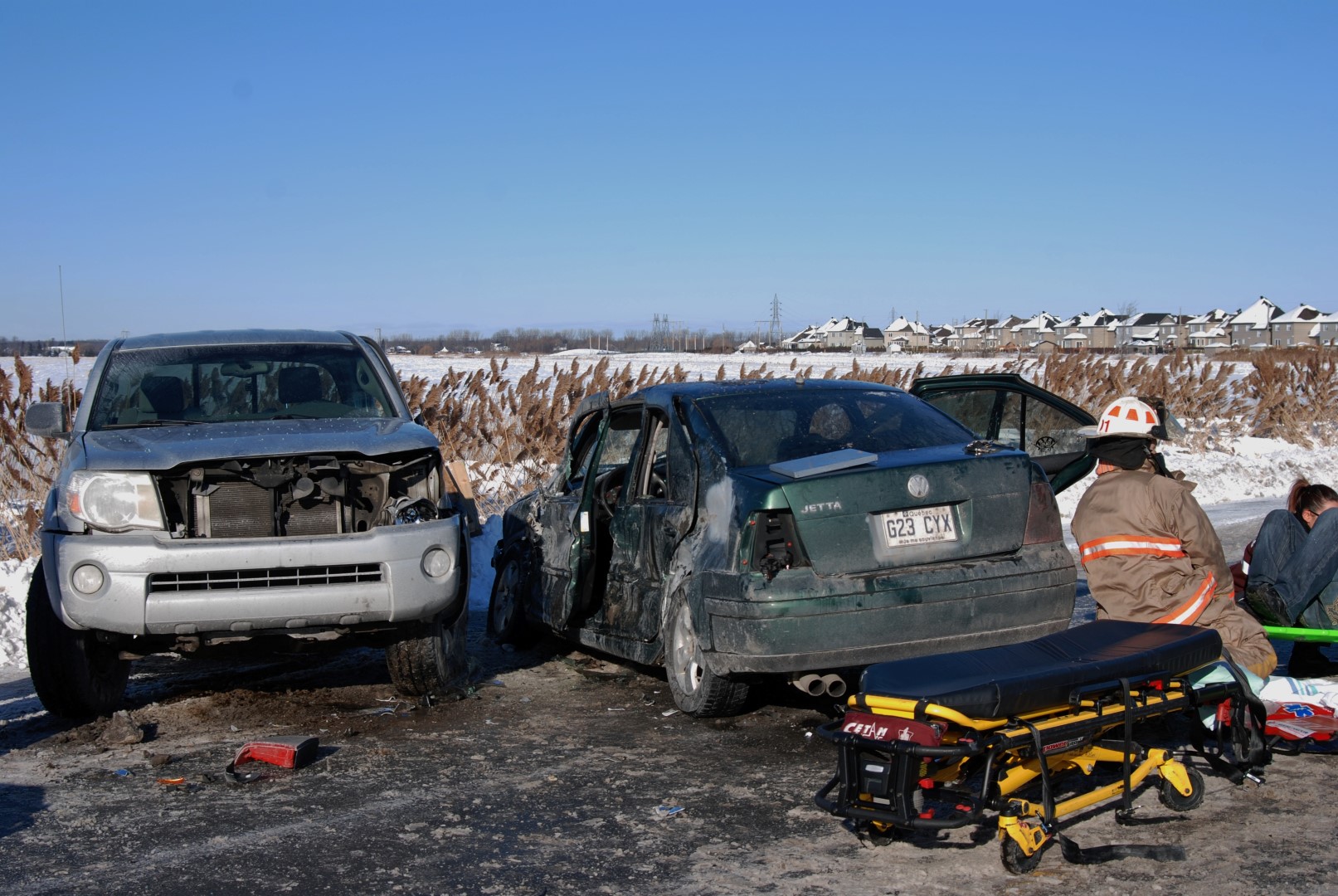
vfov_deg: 26.6
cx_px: 669
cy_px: 448
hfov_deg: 38.8
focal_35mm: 51
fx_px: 1898
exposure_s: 1/250
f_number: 8
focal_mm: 34
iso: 100
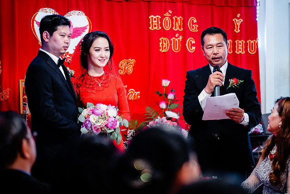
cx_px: 145
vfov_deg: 16.3
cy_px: 97
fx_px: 677
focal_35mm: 84
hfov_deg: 24.2
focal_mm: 56
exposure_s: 1/160
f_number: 1.2
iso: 800
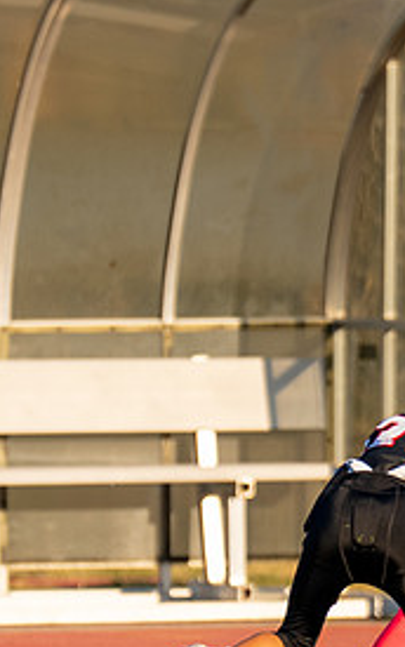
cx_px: 526
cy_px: 613
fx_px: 21958
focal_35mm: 1244
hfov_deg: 1.1
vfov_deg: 1.7
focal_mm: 200
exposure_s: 1/1250
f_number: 2.8
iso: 100
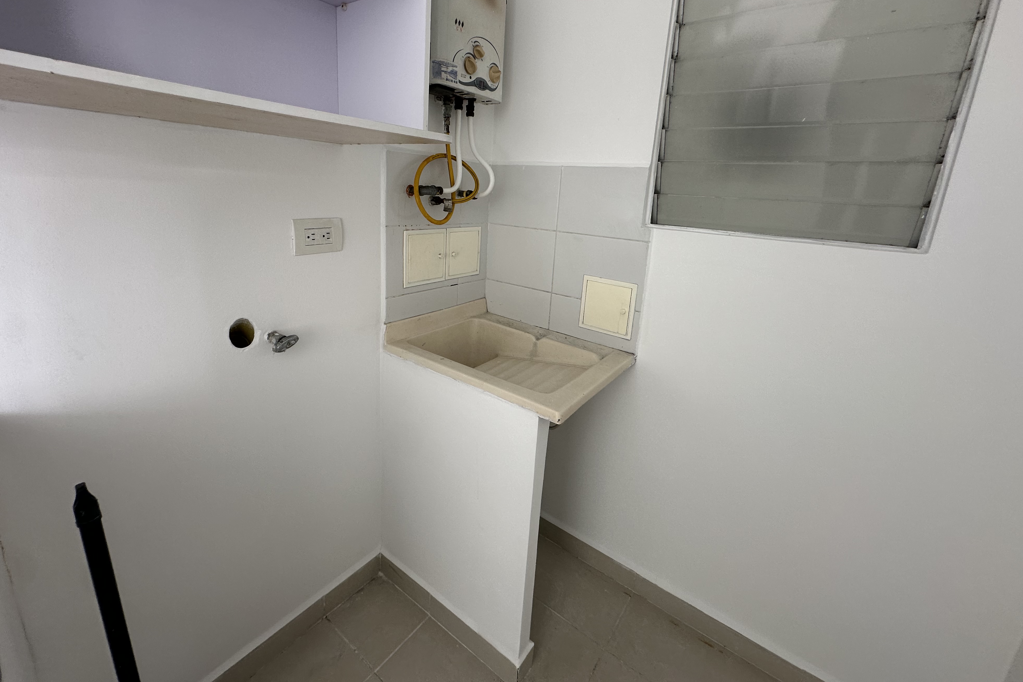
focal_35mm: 15
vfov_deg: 76.8
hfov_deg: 100.4
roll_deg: -3.3
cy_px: 288
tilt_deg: -10.0
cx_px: 501
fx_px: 426
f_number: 2.2
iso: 64
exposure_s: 1/99
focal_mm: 2.22
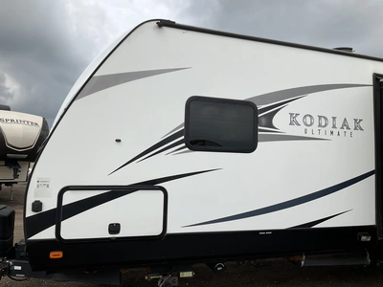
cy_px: 144
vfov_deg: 48.2
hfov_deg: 61.7
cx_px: 192
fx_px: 321
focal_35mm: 29
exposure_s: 1/1221
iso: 25
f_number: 1.8
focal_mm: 3
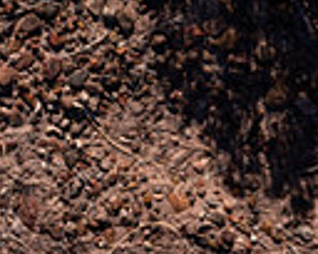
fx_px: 1137
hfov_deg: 15.7
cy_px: -261
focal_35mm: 121
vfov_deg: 11.4
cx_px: 39
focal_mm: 24
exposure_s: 1/4000
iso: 200
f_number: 4
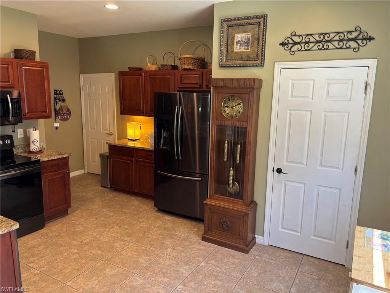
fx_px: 293
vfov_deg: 53.1
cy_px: 146
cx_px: 195
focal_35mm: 26
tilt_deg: -10.1
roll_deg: -1.4
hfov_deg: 67.3
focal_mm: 5.96
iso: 80
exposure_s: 1/60
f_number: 1.6
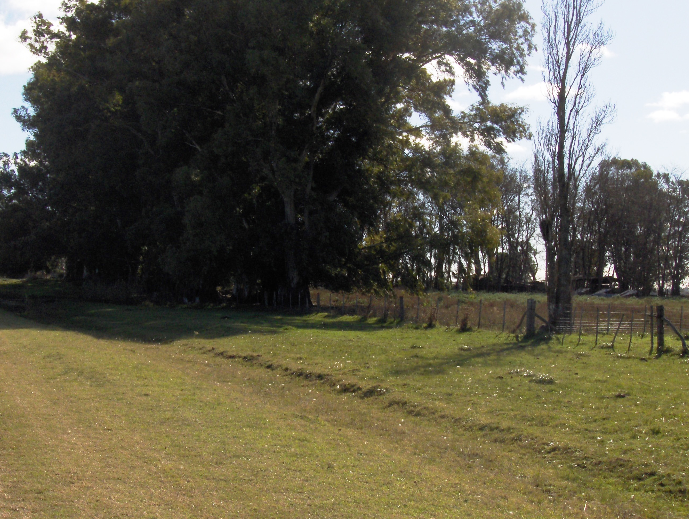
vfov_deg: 22.6
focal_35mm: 65
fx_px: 1296
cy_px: 254
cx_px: 327
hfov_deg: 29.8
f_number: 5.4
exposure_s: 1/621
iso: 100
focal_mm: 9.47
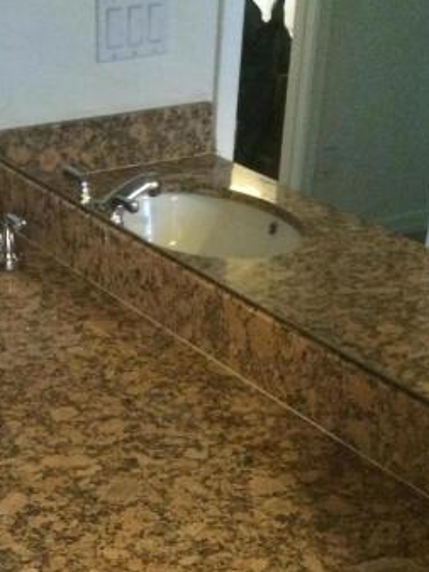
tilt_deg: -35.9
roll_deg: +0.9
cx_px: 124
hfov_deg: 22.1
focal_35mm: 66
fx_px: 1090
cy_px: 633
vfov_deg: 26.9
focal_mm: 4.15
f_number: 2.2
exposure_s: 1/15
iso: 400
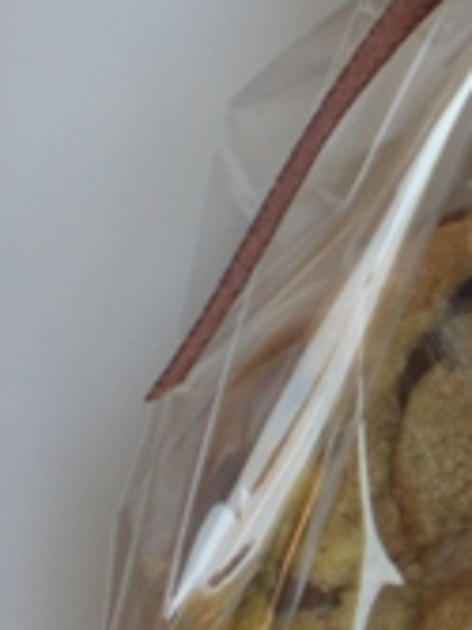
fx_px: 1911
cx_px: 649
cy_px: 326
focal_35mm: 105
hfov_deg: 13.5
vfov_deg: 18.7
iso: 100
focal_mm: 6.3
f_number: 3.1
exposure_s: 1/80
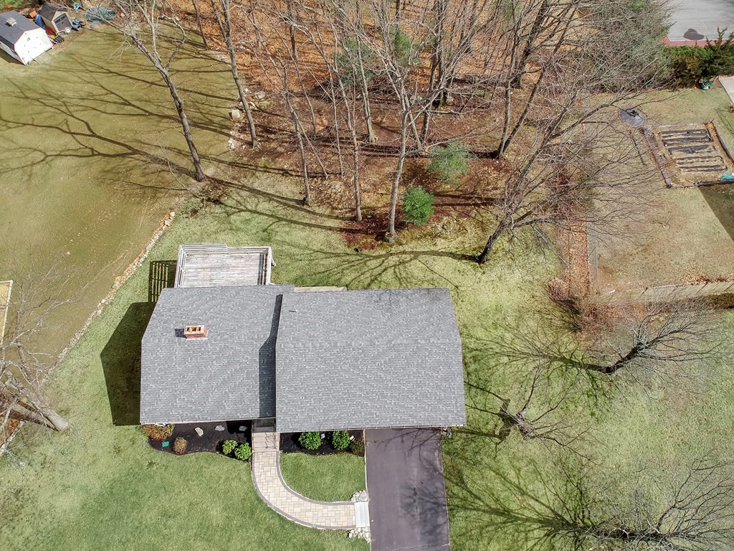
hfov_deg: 69.4
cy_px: 276
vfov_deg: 54.9
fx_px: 530
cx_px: 367
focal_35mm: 25
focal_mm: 4.49
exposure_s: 1/1000
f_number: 2.6
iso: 100
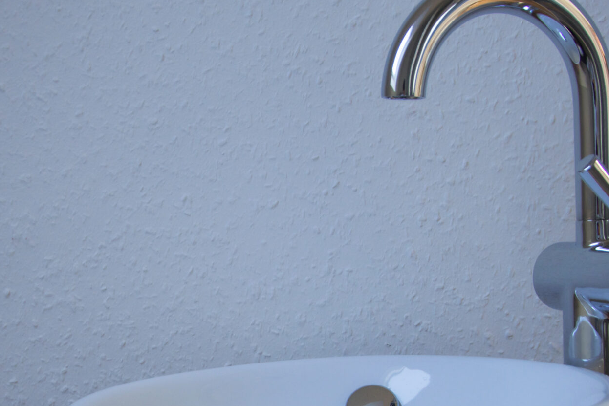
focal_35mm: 77
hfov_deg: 26.2
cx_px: 230
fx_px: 1303
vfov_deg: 17.6
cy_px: 310
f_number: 4.5
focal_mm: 25
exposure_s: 1/80
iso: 400
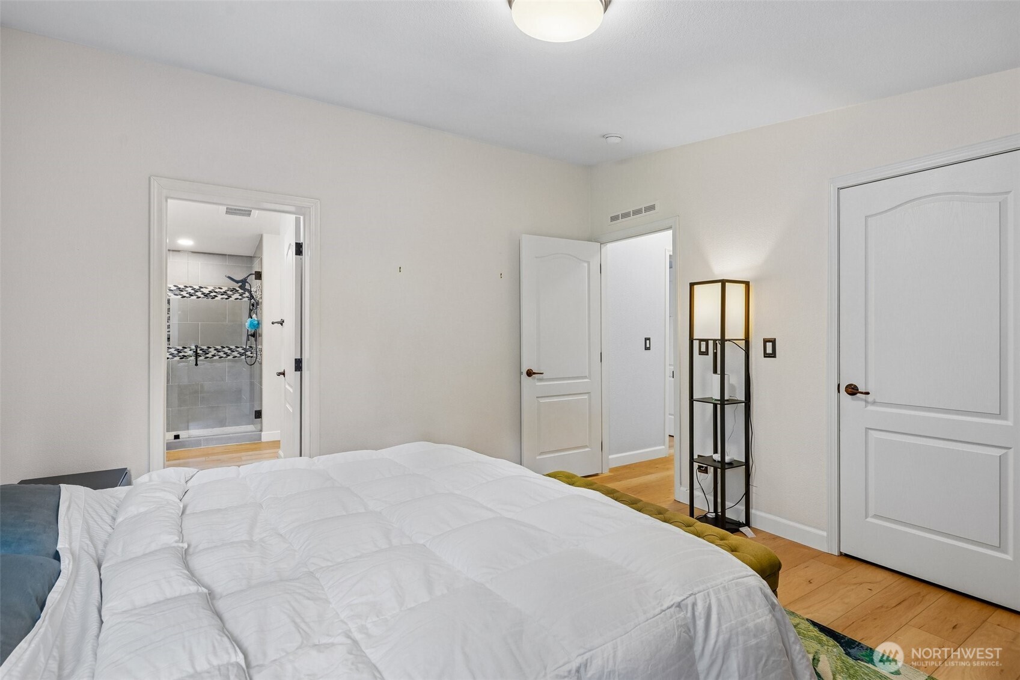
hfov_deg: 93.3
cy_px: 340
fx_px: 482
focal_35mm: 17
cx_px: 510
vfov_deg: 70.4
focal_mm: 17
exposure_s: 1/15
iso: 400
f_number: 8
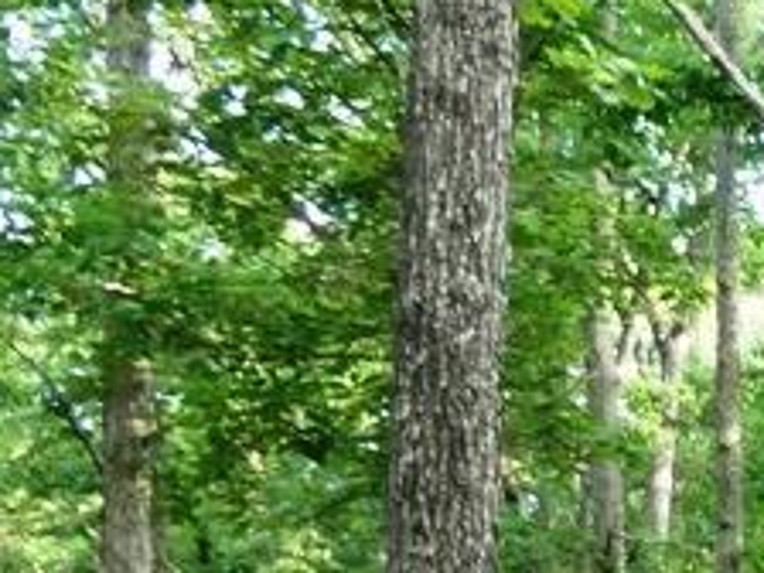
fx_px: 3068
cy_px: 877
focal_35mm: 139
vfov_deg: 10.3
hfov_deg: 11.2
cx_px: 1985
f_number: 3.3
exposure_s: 1/60
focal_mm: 4.3
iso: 200
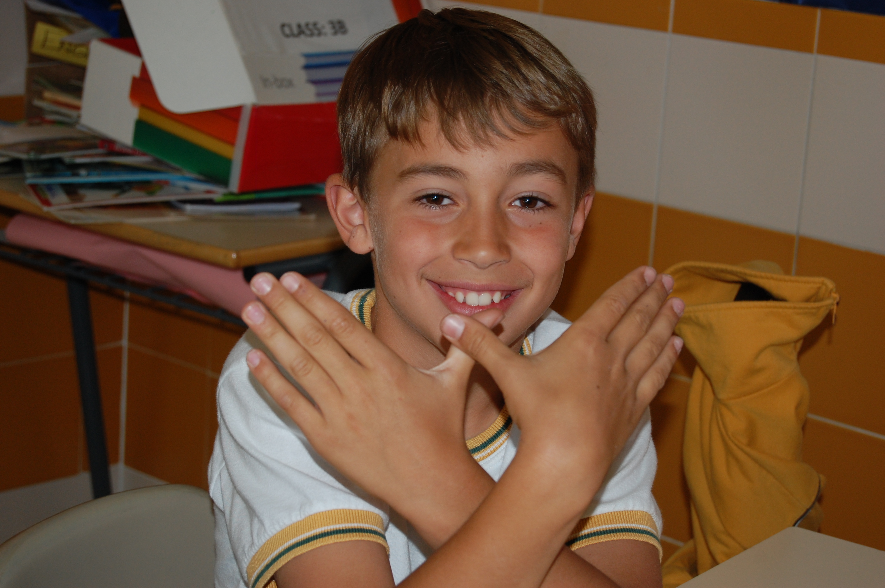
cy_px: 294
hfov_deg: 24.6
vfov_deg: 16.5
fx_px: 2026
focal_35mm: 82
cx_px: 442
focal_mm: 55
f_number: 5.6
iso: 400
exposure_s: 1/60
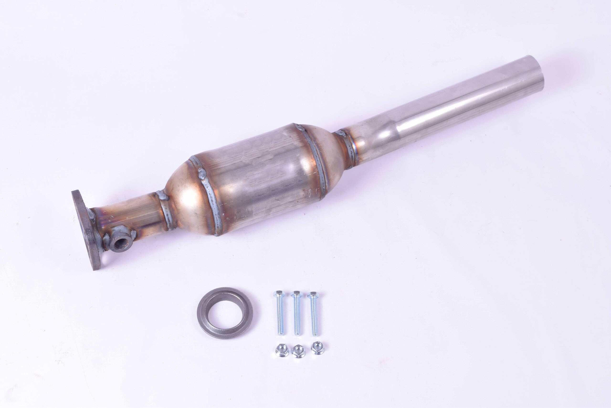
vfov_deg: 18.9
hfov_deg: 28.1
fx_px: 1222
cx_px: 306
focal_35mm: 72
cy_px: 204
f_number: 16
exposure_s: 1/60
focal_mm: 48
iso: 400
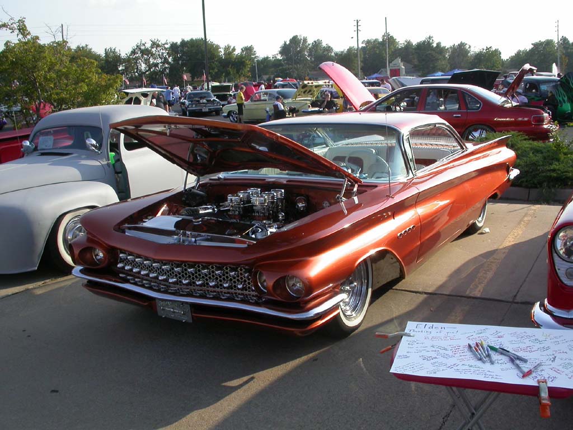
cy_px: 215
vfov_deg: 37.7
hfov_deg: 49.0
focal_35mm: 38
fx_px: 629
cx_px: 286
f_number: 6.7
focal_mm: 7.85
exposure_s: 1/222
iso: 100
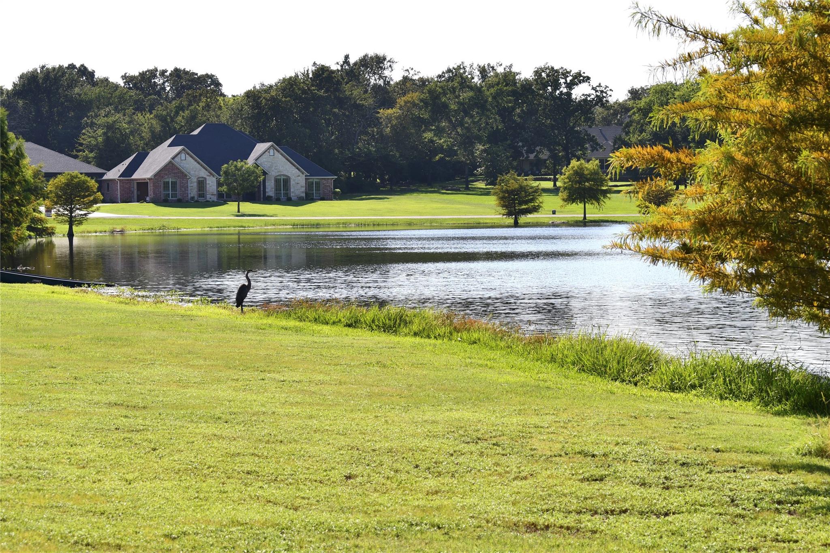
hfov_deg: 24.8
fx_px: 1890
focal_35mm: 82
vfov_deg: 16.6
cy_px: 276
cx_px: 415
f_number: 9
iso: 100
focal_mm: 55
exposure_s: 1/320
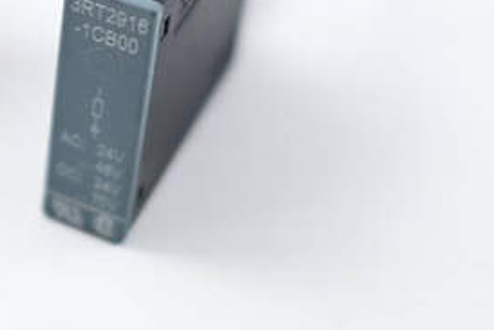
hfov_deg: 15.9
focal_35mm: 123
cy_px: -52
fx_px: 1688
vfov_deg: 11.0
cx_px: -136
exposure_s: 1/50
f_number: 2.8
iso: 100
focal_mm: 28
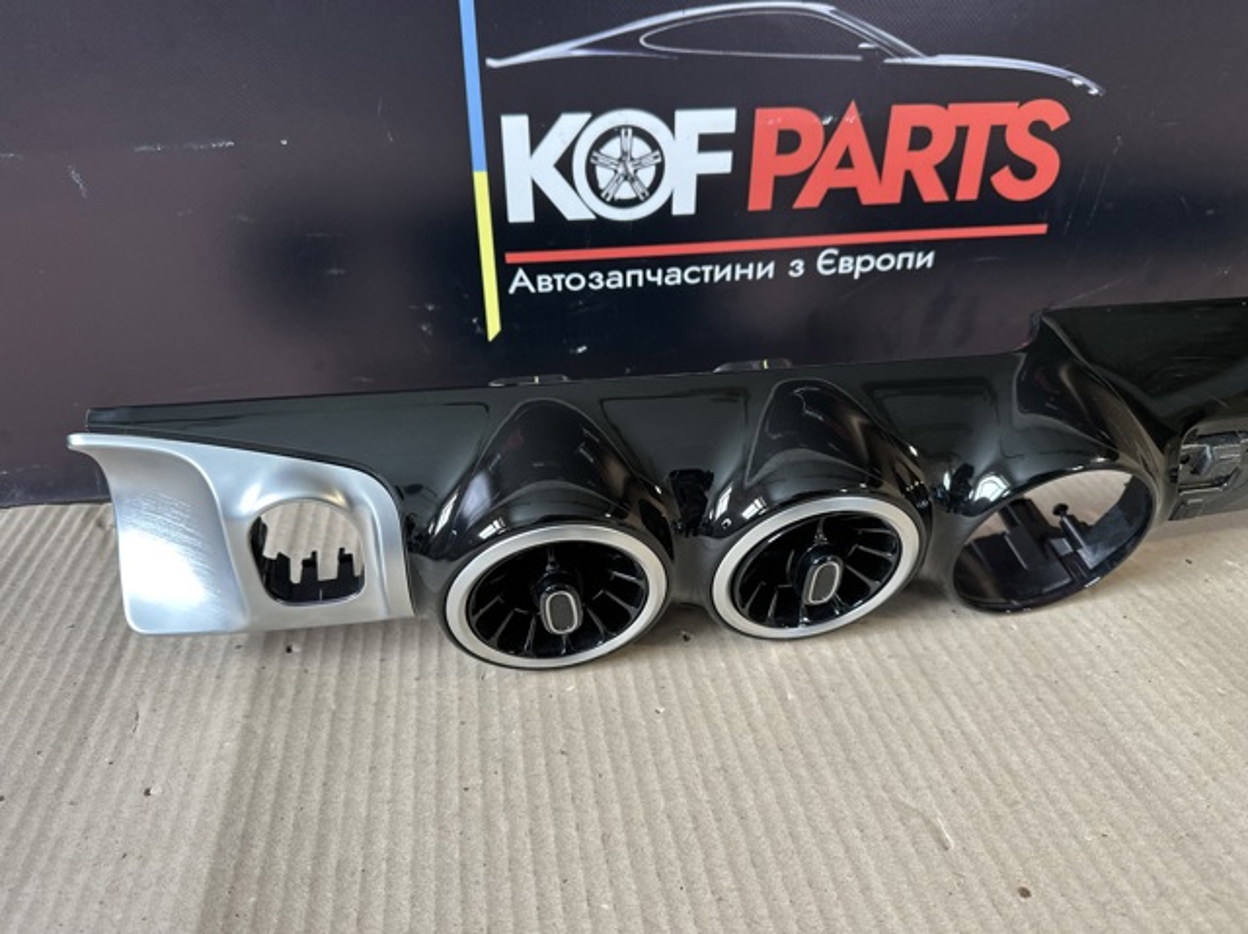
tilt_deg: -31.7
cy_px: 467
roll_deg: -0.9
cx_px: 624
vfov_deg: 56.8
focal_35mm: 24
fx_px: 865
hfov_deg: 71.6
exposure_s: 1/60
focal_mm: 6.86
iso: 250
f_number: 1.78
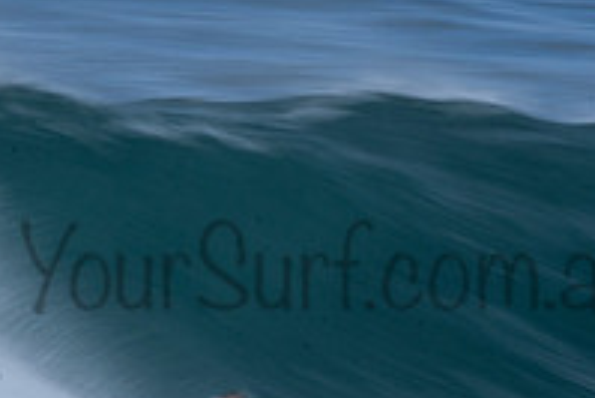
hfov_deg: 0.9
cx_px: 329
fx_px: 36171
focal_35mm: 2187
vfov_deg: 0.6
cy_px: 241
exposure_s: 1/20
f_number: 32
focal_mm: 500
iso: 100
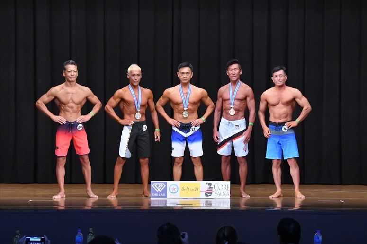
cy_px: 122
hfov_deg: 14.0
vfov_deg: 9.3
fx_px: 1498
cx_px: 184
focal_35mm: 147
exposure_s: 1/400
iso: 8000
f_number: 5.6
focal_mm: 98
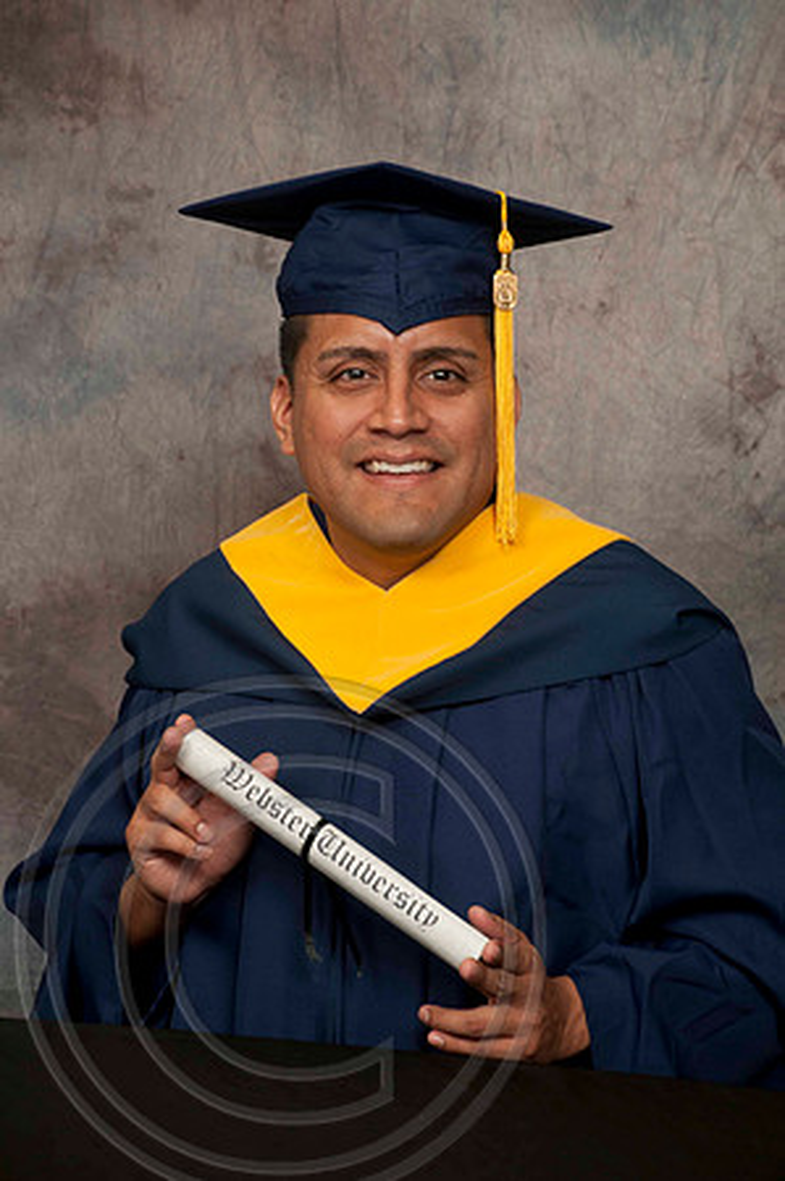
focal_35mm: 120
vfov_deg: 17.1
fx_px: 3934
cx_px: 392
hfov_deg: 11.4
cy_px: 590
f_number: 5.6
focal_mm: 80
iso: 200
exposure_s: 1/60
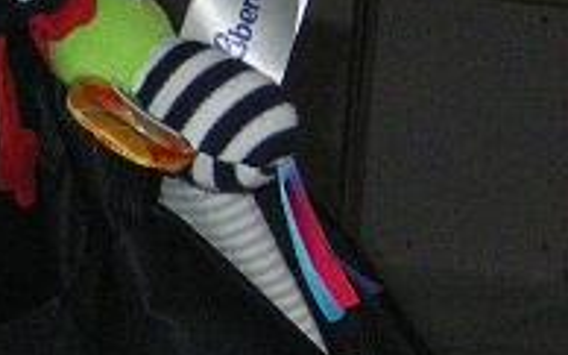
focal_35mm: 285
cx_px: 384
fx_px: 4409
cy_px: 883
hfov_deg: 7.4
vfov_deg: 4.5
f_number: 4.4
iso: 400
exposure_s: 1/60
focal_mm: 9.1
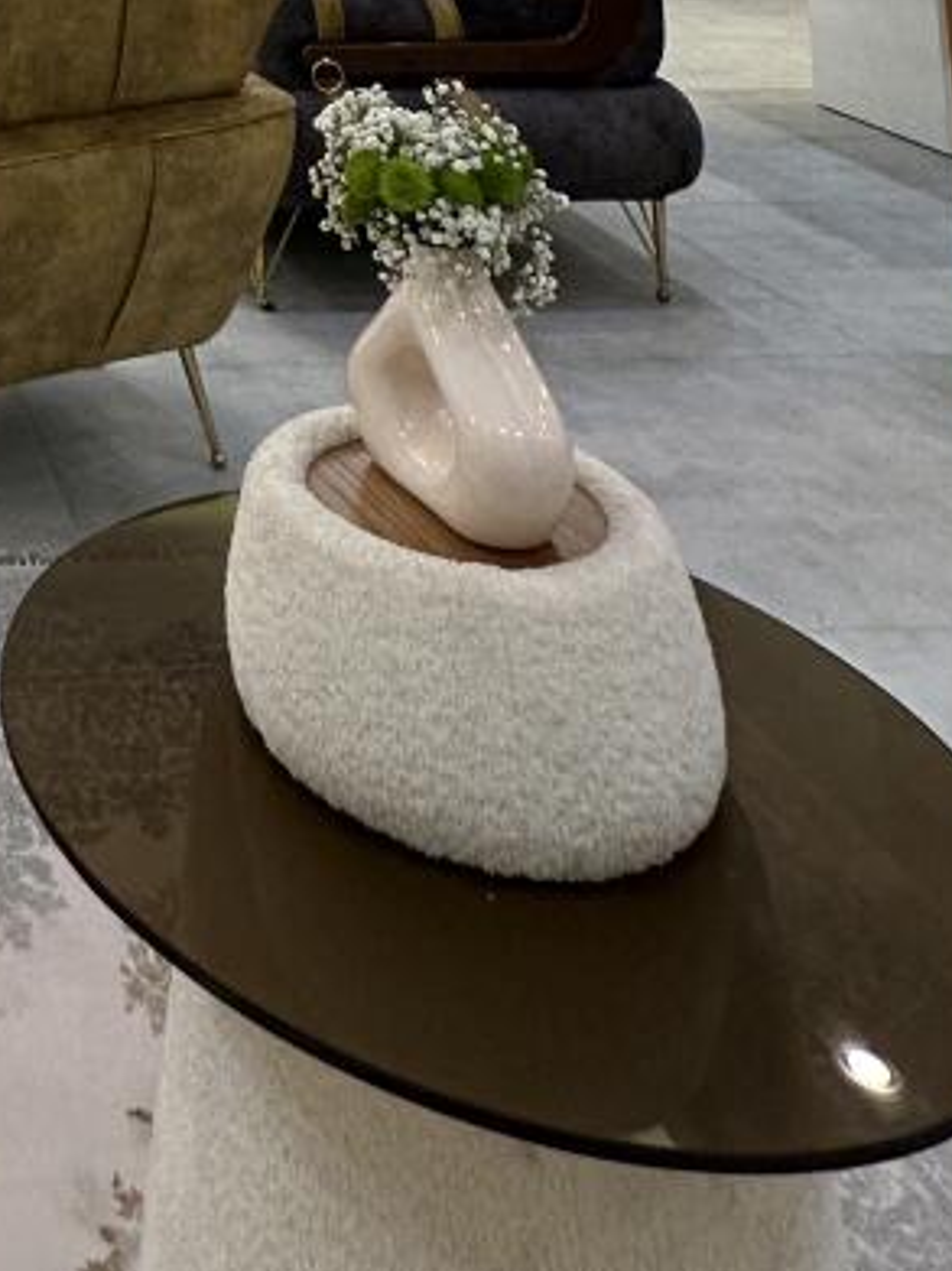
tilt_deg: +6.9
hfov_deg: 28.3
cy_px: -501
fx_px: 1578
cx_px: -247
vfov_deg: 30.7
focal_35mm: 43
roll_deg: -0.7
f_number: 2.2
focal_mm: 2.22
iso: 125
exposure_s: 1/100
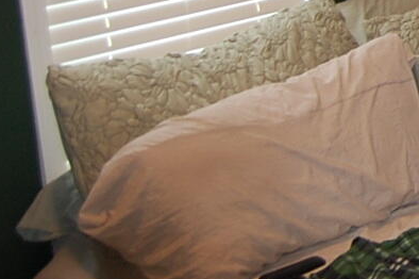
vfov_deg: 12.7
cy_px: -127
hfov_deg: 17.0
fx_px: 1198
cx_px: 708
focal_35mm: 103
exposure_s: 1/60
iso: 400
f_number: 3.5
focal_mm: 18
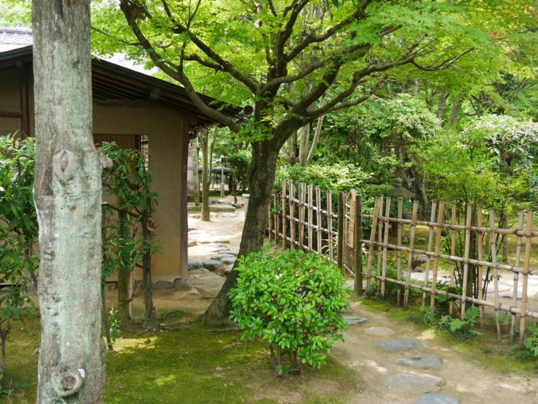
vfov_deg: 37.8
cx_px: 269
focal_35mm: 38
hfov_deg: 49.0
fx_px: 591
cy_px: 202
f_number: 4.5
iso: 200
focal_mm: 19
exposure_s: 1/125
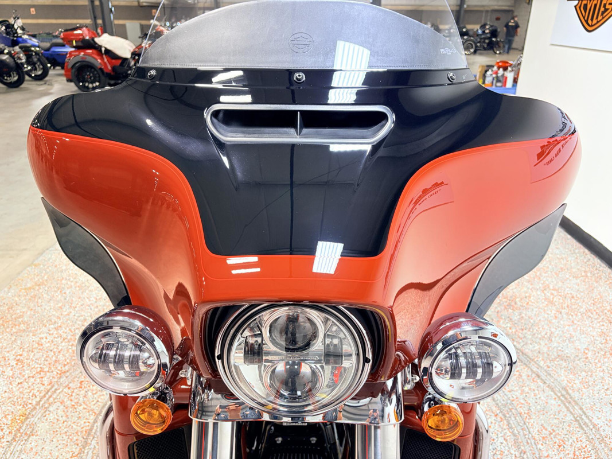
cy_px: 230
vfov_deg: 53.1
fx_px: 460
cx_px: 306
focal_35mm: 26
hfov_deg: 67.3
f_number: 1.6
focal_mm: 5.96
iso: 160
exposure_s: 1/120
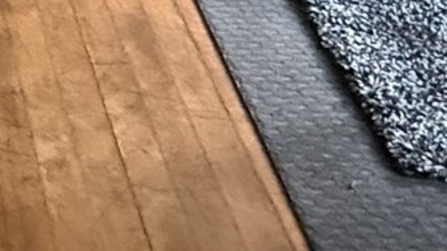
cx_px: -64
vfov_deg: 9.7
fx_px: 1102
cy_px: -518
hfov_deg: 21.5
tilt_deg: -4.8
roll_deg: -0.5
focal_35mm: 93
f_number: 2.2
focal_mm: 2.22
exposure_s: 1/30
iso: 2000
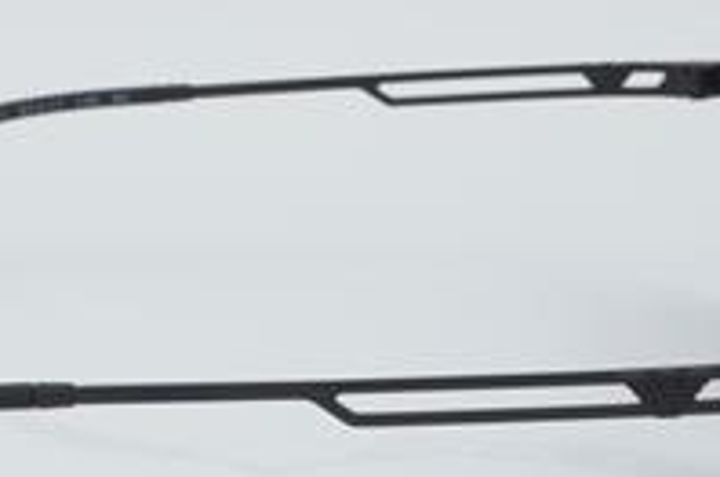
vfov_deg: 8.2
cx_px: 229
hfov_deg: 12.3
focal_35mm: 167
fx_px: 3332
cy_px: 339
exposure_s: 1/4
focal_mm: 55
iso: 100
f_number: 32
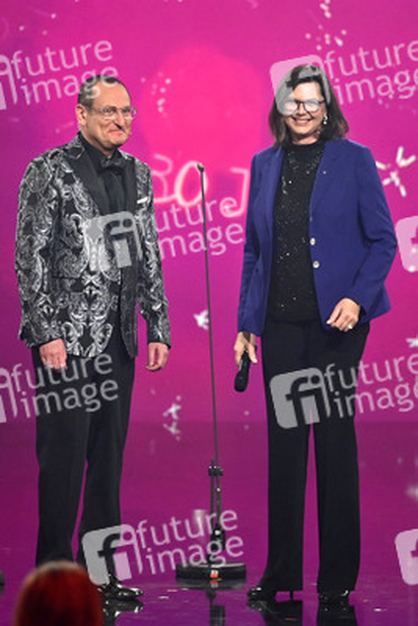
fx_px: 3393
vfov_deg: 10.5
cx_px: 209
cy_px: 313
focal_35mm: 195
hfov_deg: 7.0
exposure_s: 1/500
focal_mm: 195
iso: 2000
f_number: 2.8
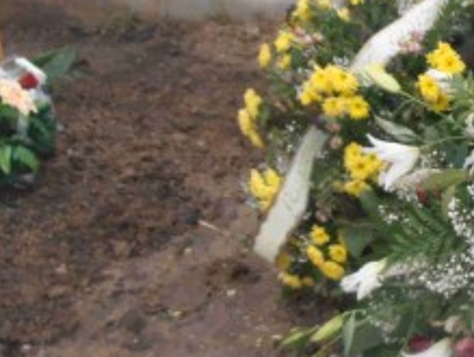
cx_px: 550
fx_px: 960
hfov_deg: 25.3
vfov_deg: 21.1
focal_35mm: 70
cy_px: 147
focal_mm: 4.2
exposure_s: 1/250
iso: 80
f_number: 3
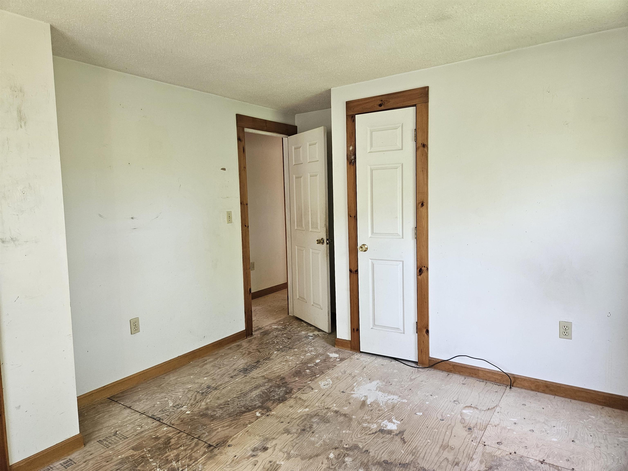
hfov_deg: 73.9
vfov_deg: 58.9
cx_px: 314
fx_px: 417
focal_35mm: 23
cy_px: 236
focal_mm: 5.4
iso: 250
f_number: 1.8
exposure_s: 1/207
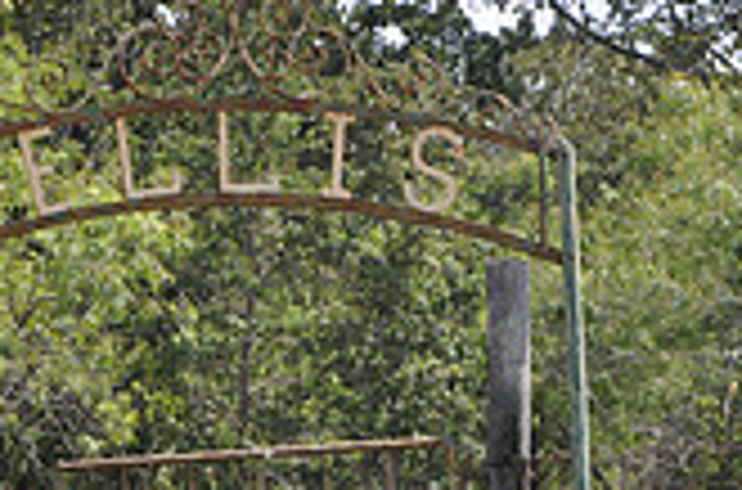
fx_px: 5652
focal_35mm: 275
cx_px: 270
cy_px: 488
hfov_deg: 7.5
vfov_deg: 5.0
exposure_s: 1/100
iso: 200
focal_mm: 52
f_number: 10
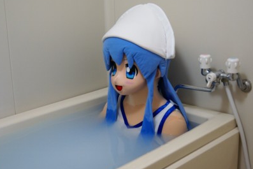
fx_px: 359
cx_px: 126
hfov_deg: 38.9
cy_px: 86
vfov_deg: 26.5
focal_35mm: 51
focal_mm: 30
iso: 400
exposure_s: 1/15
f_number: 4.5
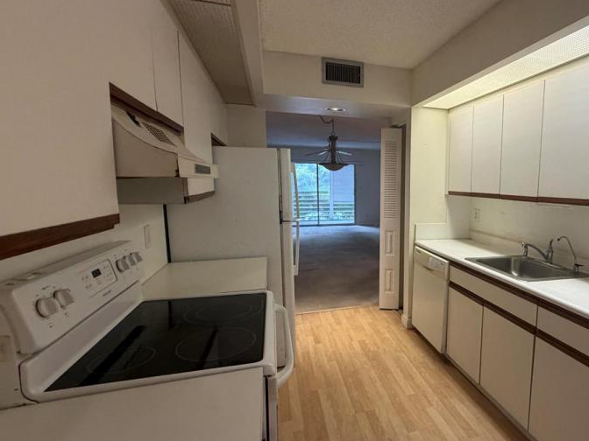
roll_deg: +0.4
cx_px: 392
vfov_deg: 66.0
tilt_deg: -8.5
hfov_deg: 79.1
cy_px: 227
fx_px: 340
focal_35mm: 20
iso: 320
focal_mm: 2.22
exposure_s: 1/121
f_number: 2.2
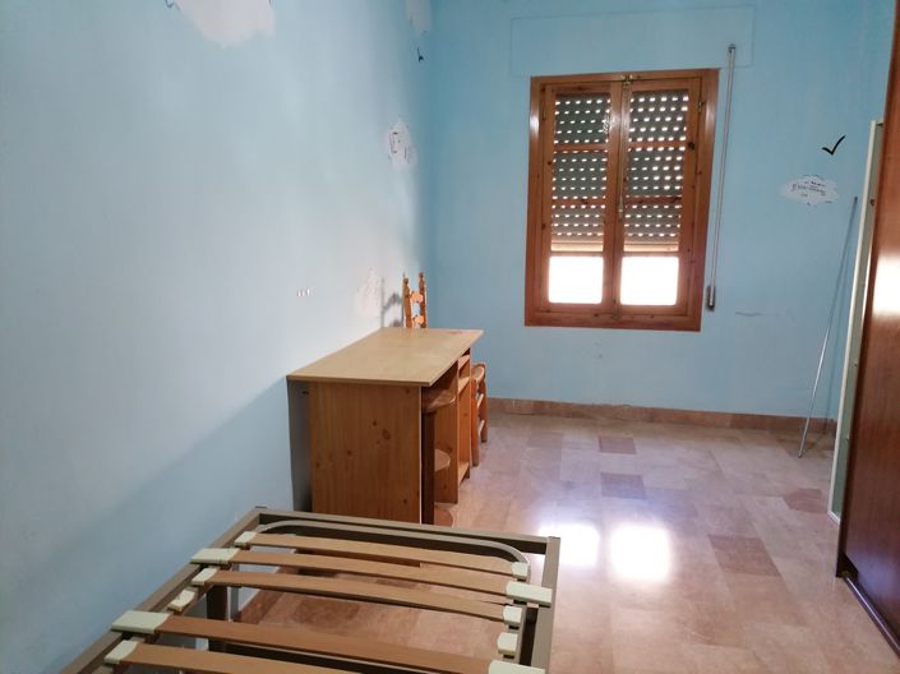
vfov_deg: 51.3
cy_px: 337
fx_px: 702
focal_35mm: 27
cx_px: 450
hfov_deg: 65.3
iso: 320
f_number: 1.8
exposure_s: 1/25
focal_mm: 4.75
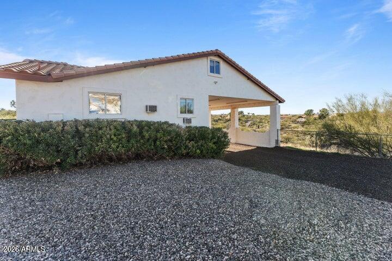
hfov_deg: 104.3
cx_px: 196
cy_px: 130
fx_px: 152
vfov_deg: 81.2
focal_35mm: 14
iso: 400
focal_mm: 14
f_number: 8
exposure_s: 1/640
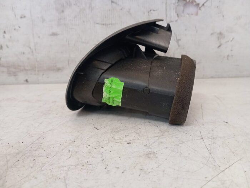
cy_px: 94
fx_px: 202
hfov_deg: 63.4
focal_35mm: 28
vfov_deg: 49.9
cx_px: 125
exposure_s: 1/33.3
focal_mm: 4.22
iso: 407
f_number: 1.8
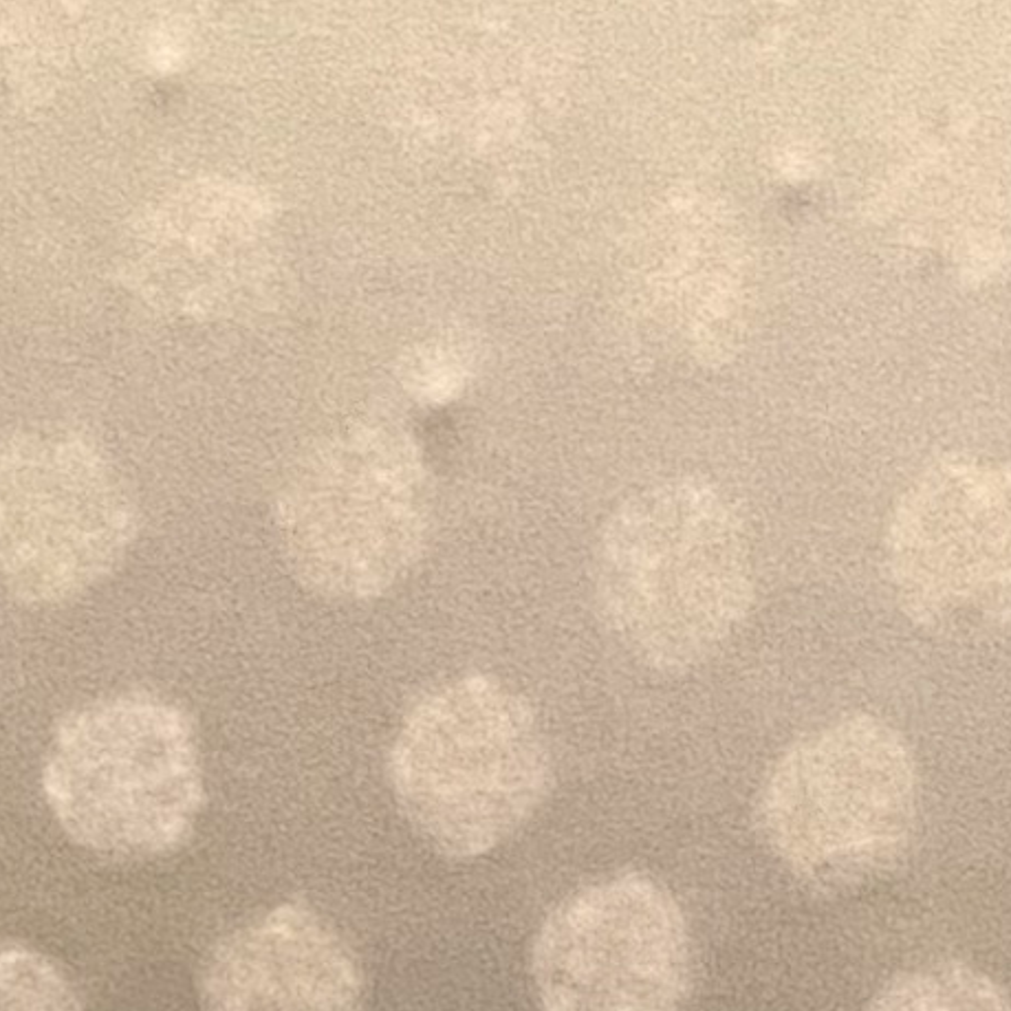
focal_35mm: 202
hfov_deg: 8.3
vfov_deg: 8.1
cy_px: 2231
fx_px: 6675
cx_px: -989
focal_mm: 4.25
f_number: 1.8
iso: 640
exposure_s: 1/25
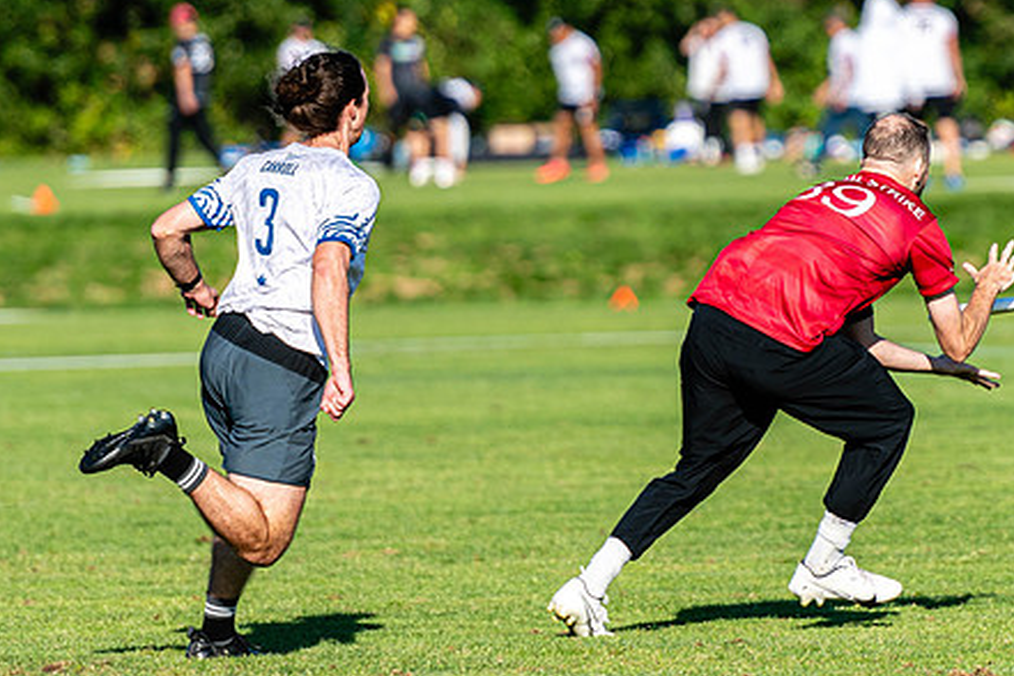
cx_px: 908
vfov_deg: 2.3
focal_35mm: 607
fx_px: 17096
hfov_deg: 3.4
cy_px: 190
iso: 100
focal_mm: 200
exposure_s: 1/1600
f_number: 3.2
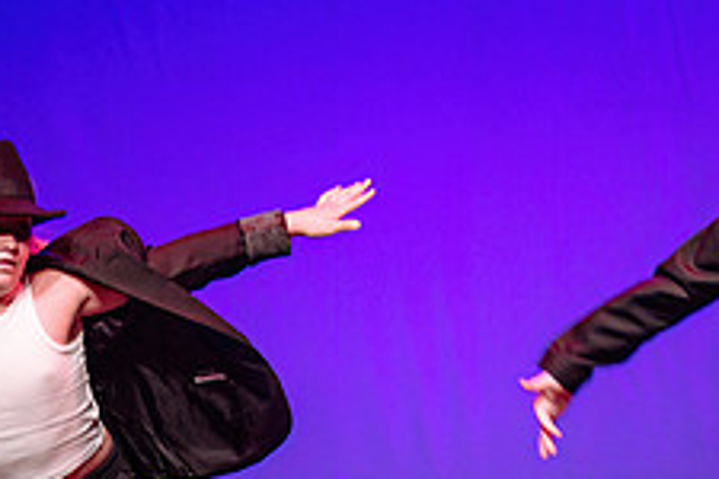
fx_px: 10325
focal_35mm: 517
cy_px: 515
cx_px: 477
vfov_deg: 2.7
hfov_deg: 4.0
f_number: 2.8
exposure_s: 1/320
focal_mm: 190
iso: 1250
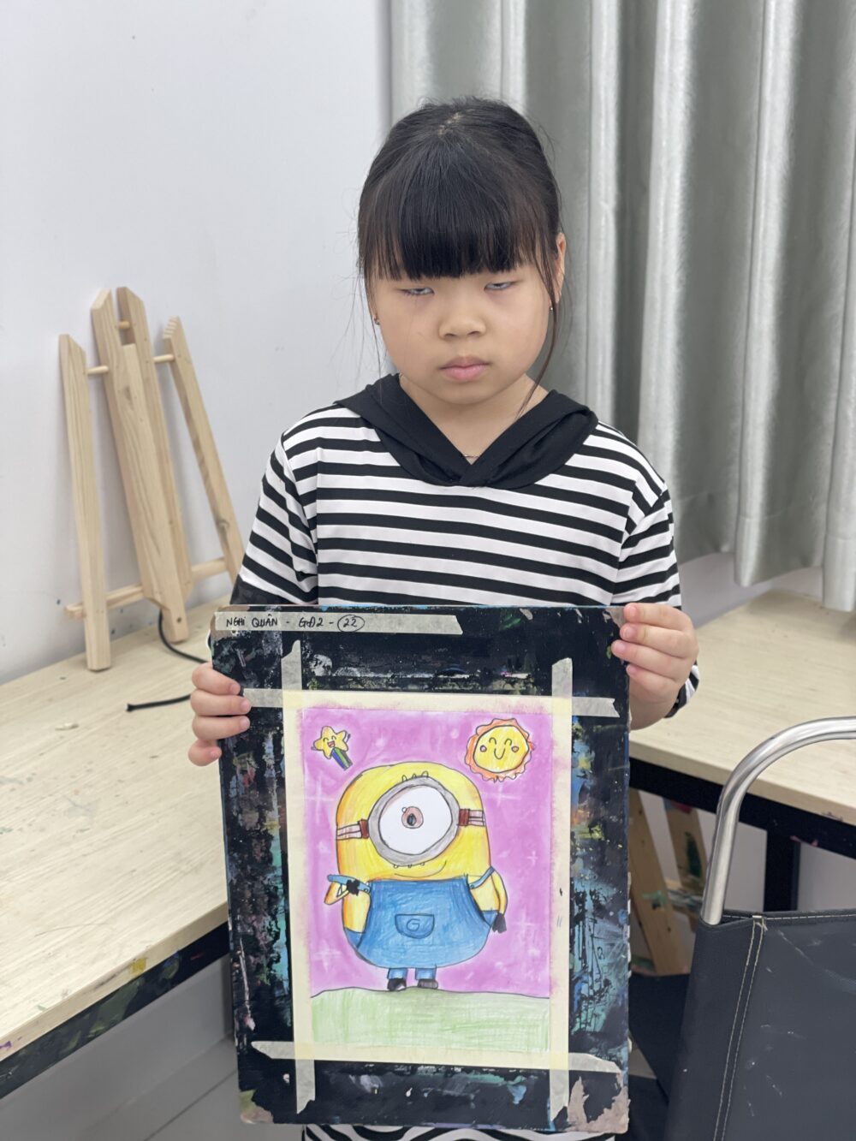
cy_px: 570
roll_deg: +0.4
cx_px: 428
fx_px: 1714
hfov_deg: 28.0
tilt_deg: -17.0
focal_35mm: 52
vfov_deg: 36.8
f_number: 2
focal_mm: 6
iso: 125
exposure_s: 1/100
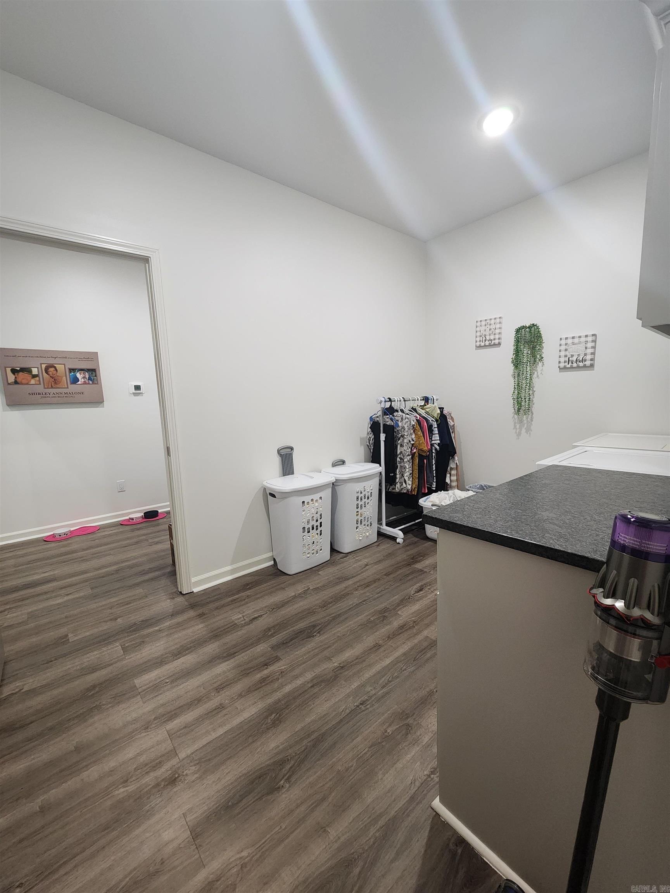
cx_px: 335
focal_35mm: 13
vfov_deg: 106.2
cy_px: 446
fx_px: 335
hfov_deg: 89.9
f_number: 2.2
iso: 320
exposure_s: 1/60
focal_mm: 2.2
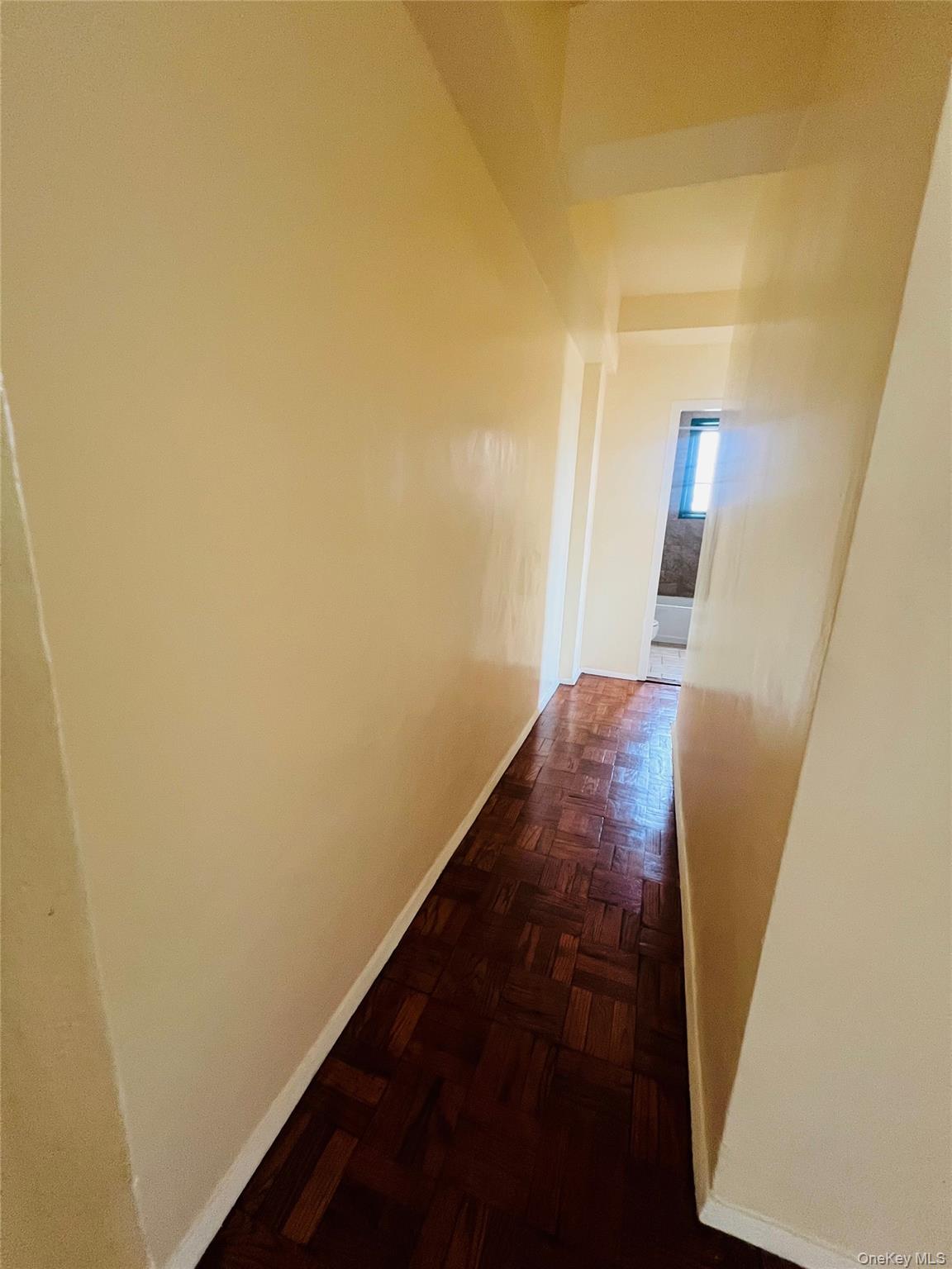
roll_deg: -2.0
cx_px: 476
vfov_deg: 106.2
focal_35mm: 13
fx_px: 477
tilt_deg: -13.6
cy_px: 634
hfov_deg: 89.9
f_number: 1.8
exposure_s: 1/60
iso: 400
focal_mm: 1.57
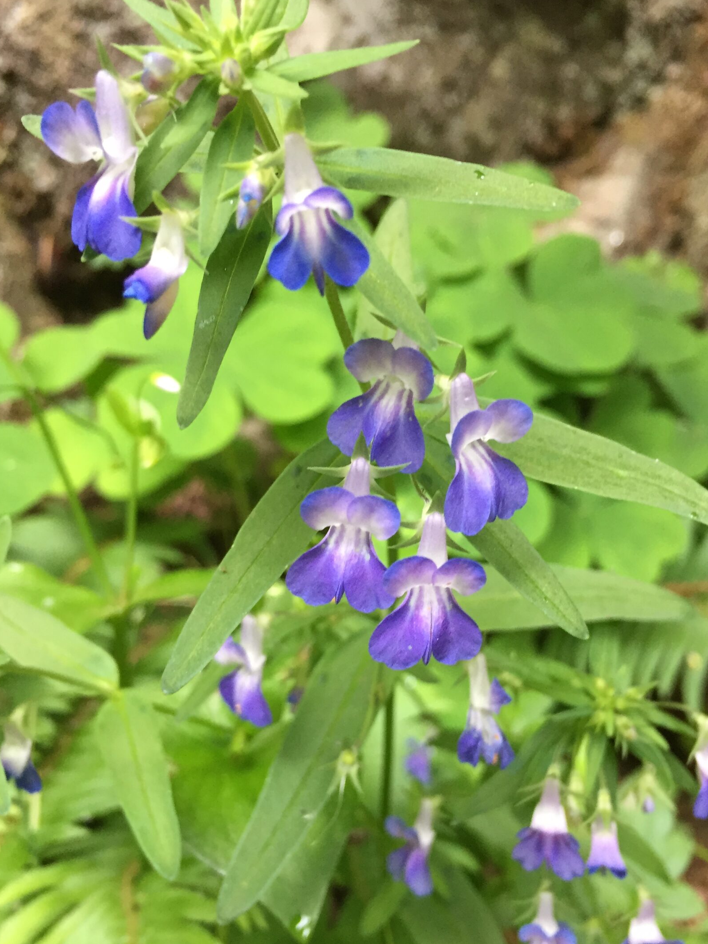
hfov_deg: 40.7
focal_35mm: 35
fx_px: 954
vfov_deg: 52.6
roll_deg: -1.2
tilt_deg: -13.1
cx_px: 380
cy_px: 501
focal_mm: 4.15
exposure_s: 1/30
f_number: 2.2
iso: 100
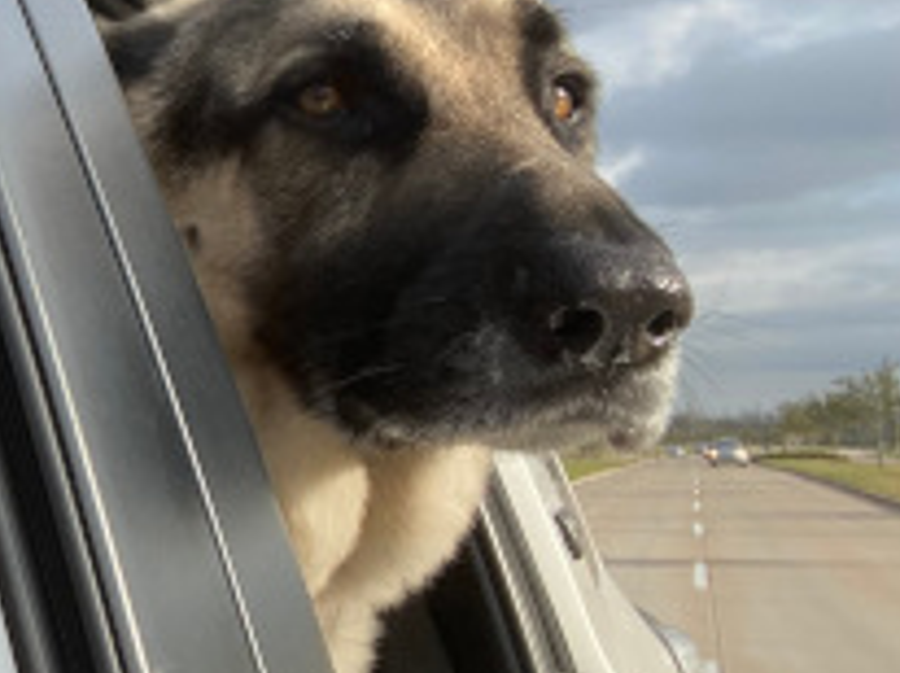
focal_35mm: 67
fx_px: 1740
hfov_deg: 24.4
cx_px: -341
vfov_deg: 21.9
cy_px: 288
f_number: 2.2
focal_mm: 2.71
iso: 25
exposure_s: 1/750
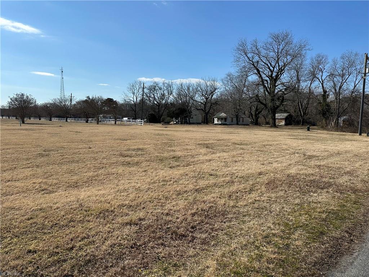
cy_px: 138
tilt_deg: -4.5
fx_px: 256
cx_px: 184
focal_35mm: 24
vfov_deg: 56.8
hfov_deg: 71.6
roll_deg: -1.4
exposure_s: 1/7042
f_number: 1.78
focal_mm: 6.86
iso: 80
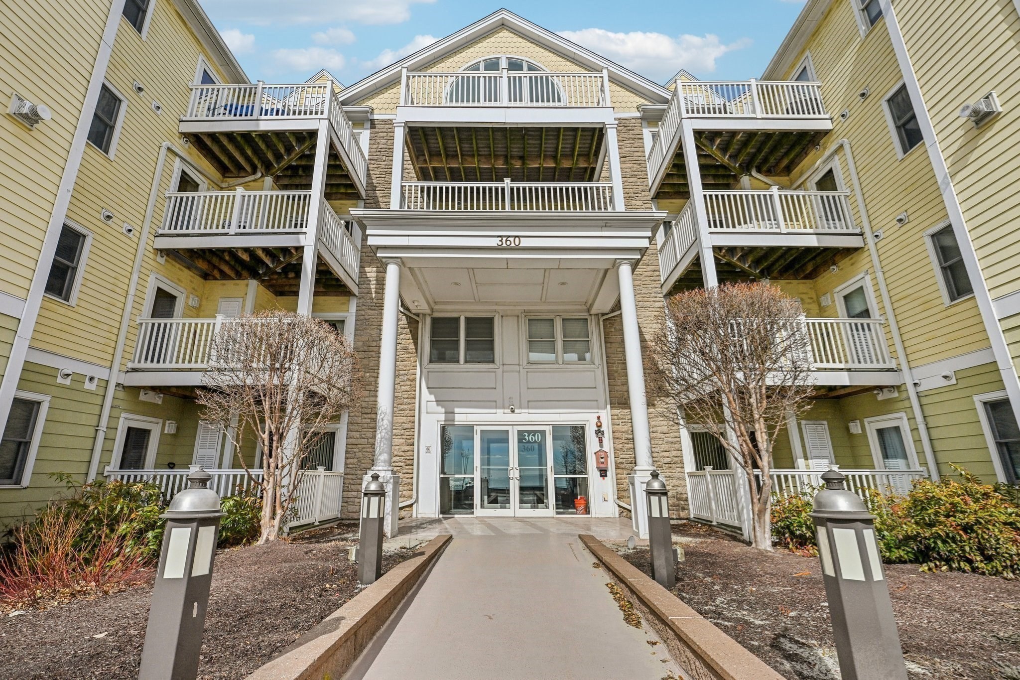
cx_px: 510
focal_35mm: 16
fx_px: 453
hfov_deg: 96.7
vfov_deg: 73.7
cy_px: 340
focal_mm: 16
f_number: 8
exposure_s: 1/1250
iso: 400
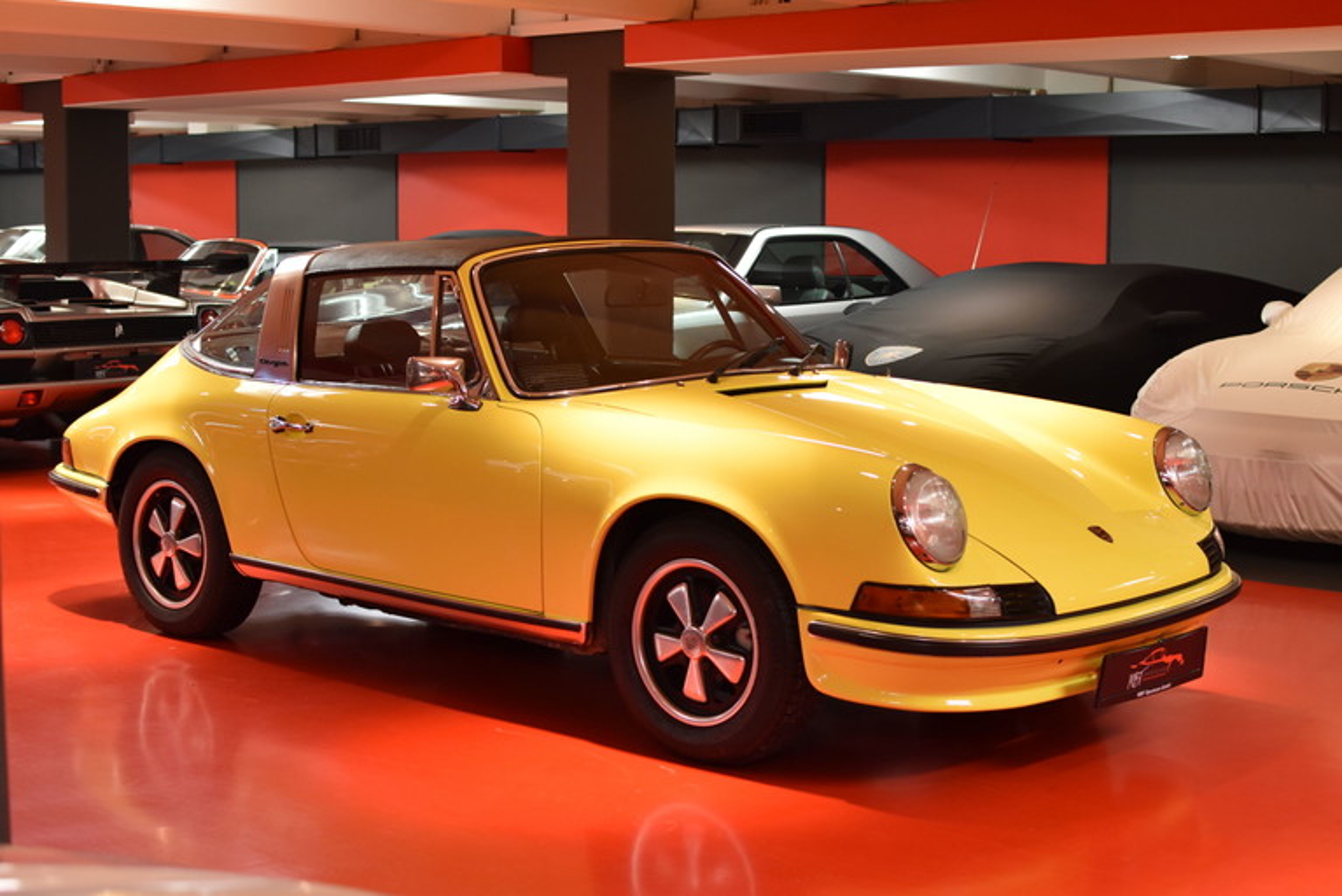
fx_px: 1958
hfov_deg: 37.8
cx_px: 671
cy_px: 448
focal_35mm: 52
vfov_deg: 25.8
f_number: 3.2
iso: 800
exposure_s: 1/60
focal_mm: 35
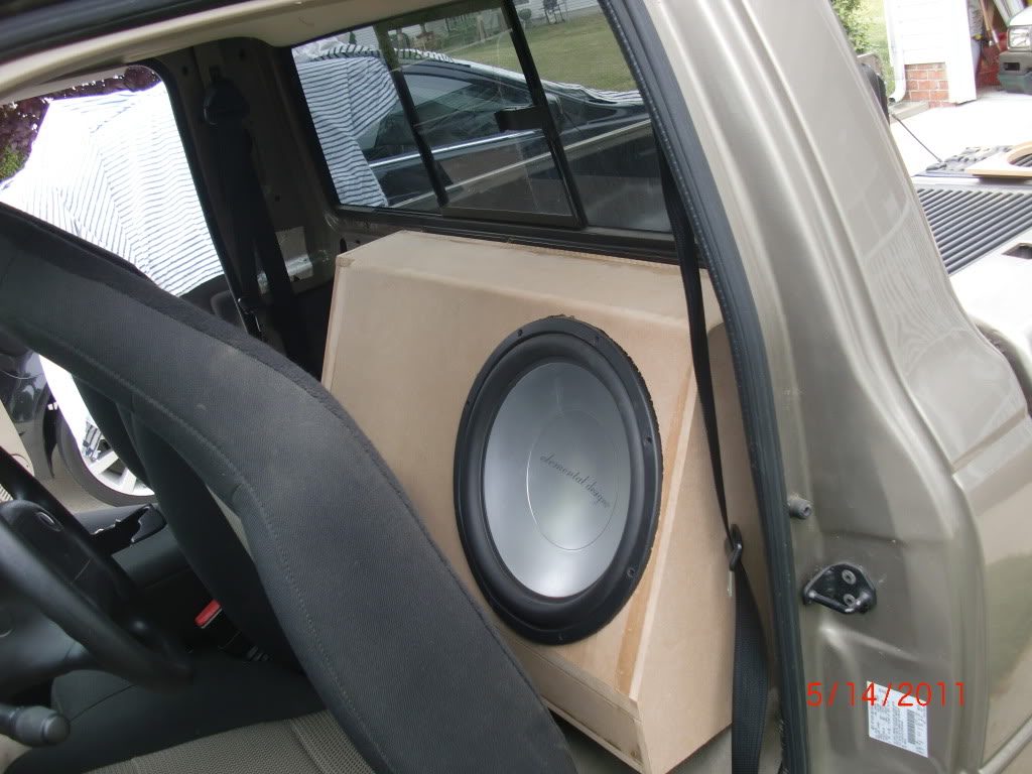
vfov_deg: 39.7
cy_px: 387
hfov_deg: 51.4
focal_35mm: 36
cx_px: 516
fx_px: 1073
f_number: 2.8
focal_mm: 6.3
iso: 64
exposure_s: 1/160
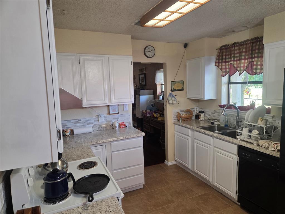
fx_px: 189
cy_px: 107
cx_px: 142
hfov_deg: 73.9
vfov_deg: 58.9
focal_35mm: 23
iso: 125
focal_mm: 5.4
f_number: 1.8
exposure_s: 1/120
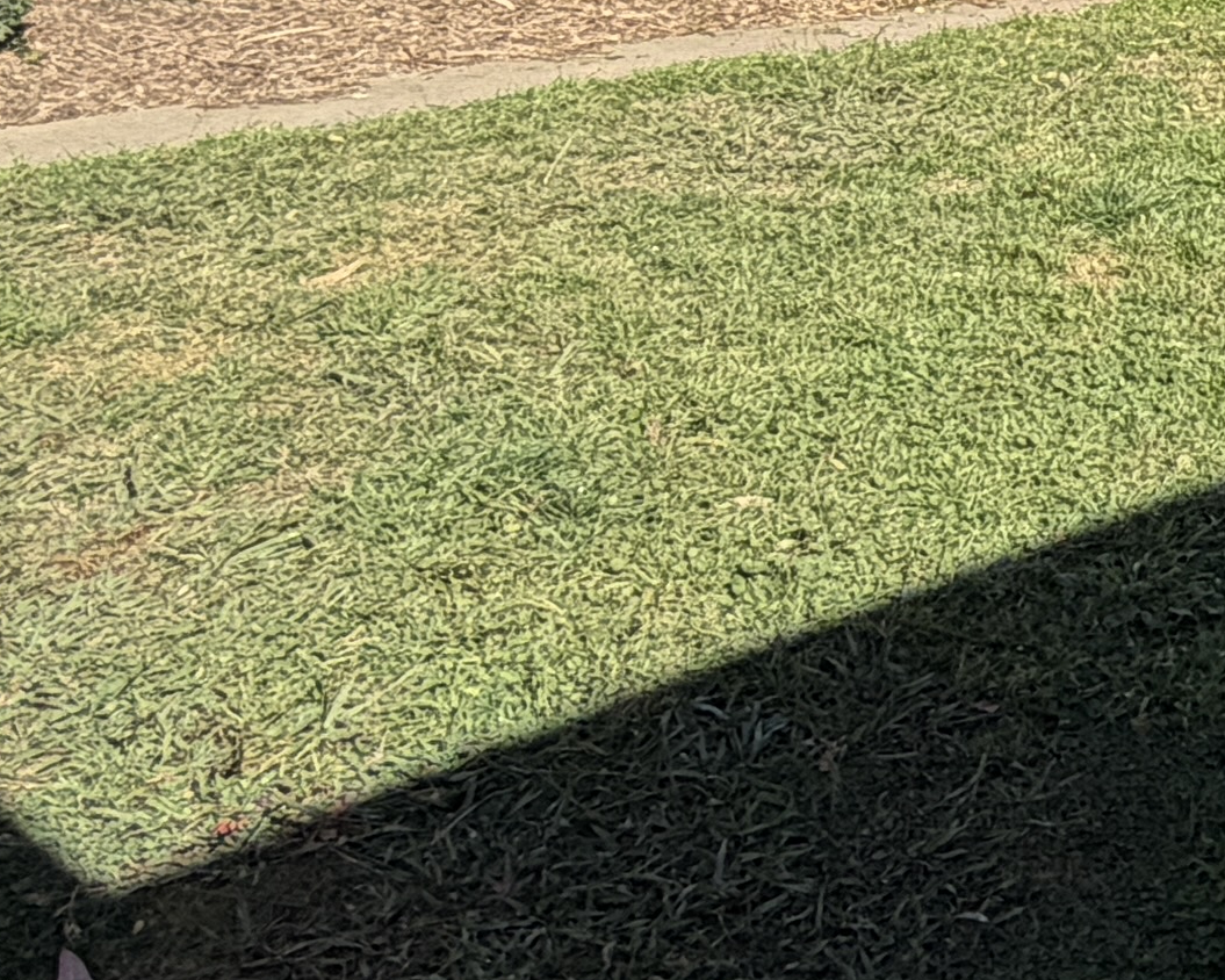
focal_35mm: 74
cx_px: 1757
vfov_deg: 18.5
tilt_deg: -2.8
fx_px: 2683
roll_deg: -1.4
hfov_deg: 22.0
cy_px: -456
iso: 32
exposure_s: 1/770
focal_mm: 2.22
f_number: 2.2
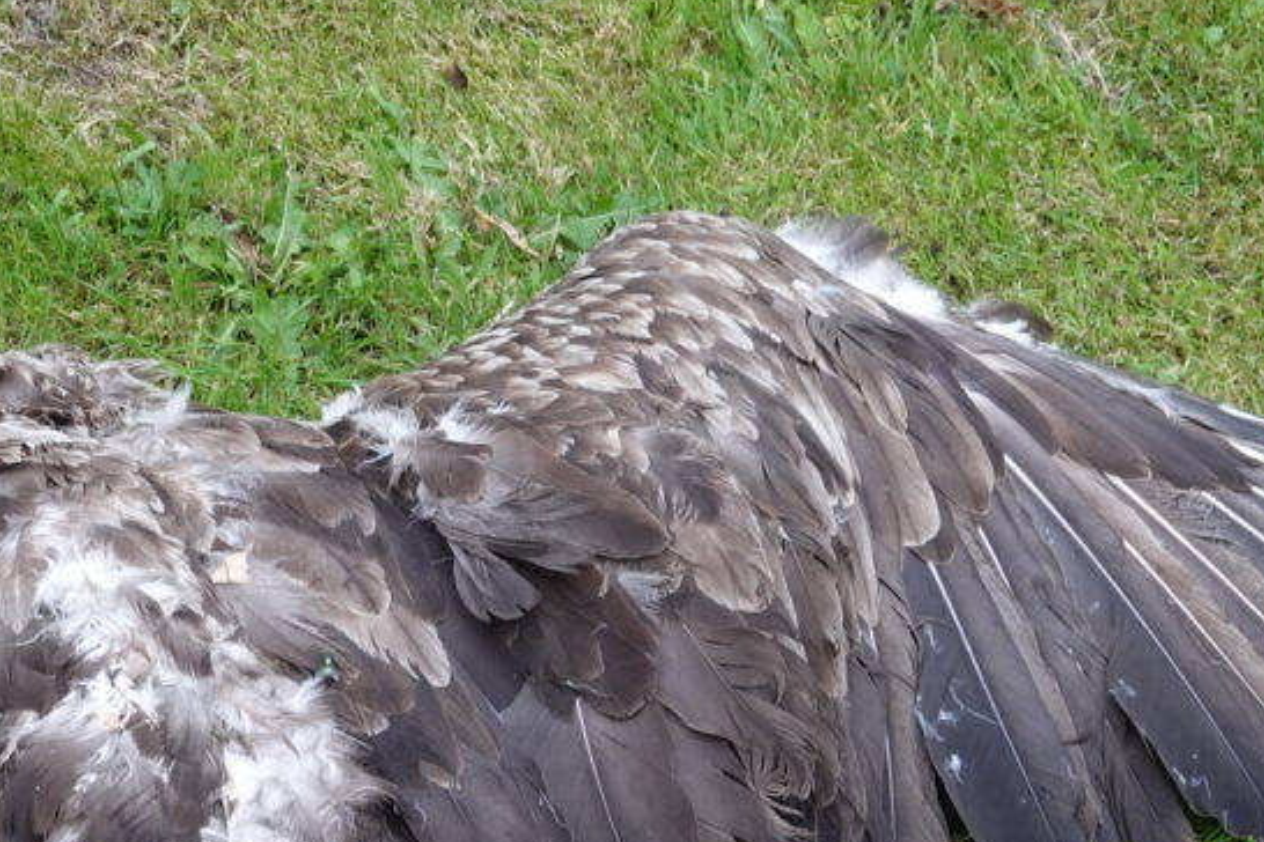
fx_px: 4564
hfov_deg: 15.6
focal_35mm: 130
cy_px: 599
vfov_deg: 10.5
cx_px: 181
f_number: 3.2
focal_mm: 13.7
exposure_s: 1/40
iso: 200
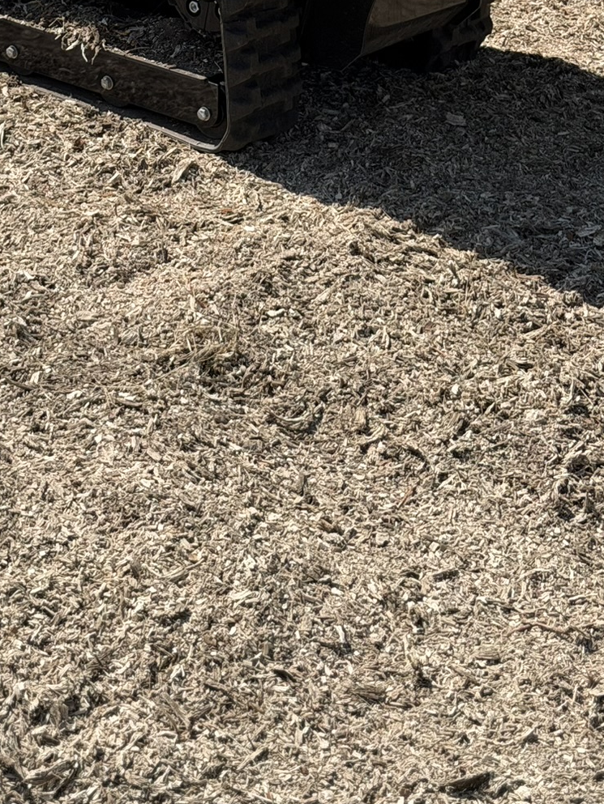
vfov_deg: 19.4
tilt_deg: -22.8
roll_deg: -0.2
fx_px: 2303
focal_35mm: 99
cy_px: 53
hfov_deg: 14.9
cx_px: 145
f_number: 1.78
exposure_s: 1/4329
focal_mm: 6.76
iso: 80
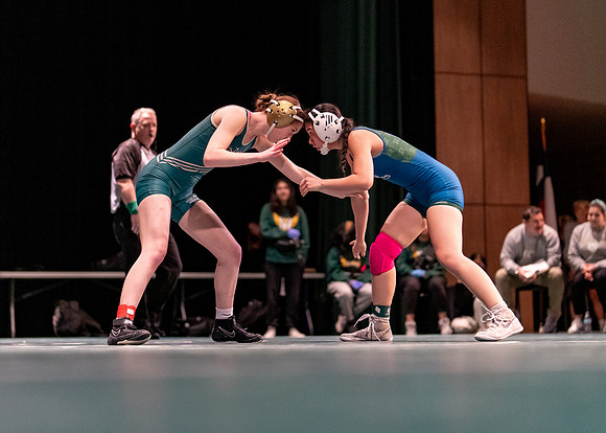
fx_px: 1393
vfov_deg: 17.6
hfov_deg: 24.5
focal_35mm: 81
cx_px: 311
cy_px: 190
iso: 2000
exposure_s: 1/1000
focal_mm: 50
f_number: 1.2
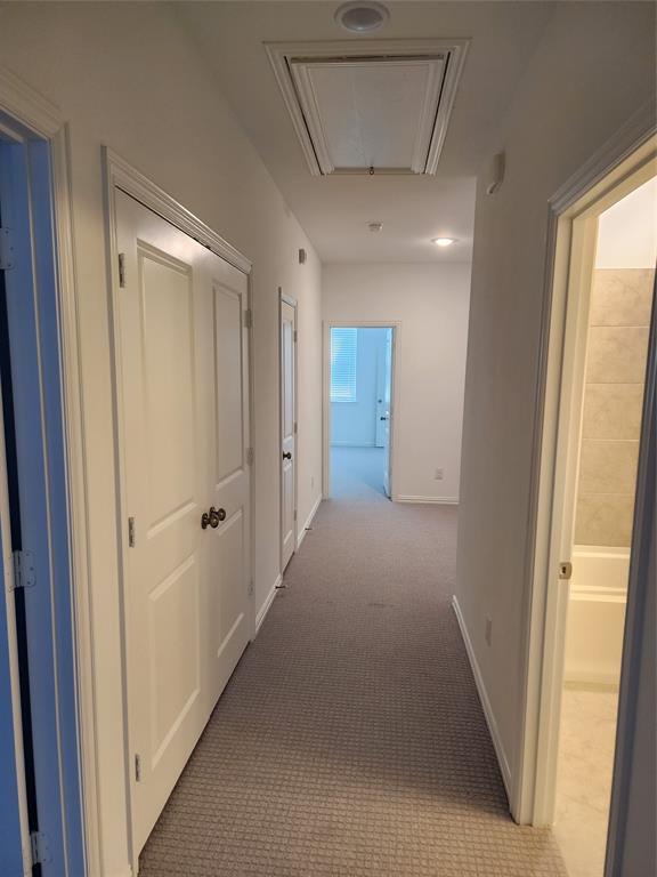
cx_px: 328
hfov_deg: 58.9
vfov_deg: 73.9
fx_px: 582
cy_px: 438
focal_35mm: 23
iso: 320
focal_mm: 6.4
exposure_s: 1/120
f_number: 1.8
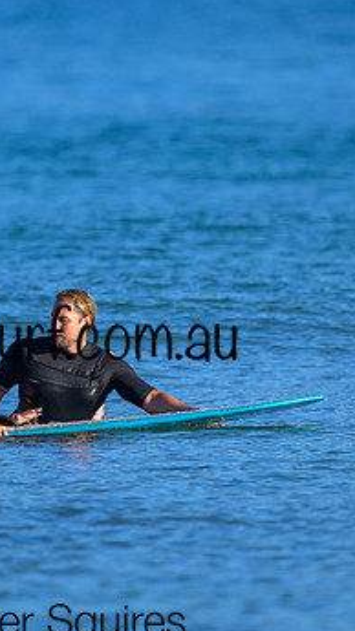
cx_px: 44
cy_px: 317
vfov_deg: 1.5
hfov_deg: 0.9
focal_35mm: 1411
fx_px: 23618
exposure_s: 1/1000
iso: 250
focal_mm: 800
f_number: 6.3
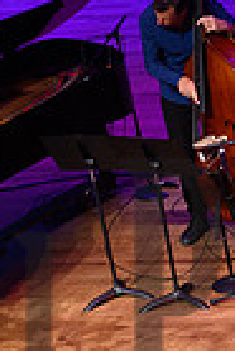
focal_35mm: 305
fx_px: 2979
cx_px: 28
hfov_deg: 4.5
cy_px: 322
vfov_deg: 6.7
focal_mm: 73
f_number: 8
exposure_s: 1/160
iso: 3200
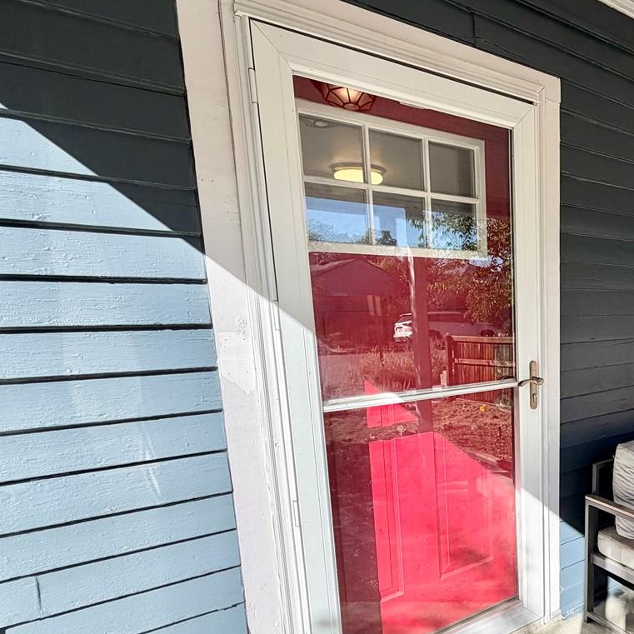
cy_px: 392
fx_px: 539
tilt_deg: -9.0
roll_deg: +0.5
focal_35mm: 26
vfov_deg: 60.2
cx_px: 561
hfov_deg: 53.9
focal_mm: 2.22
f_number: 2.2
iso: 40
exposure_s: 1/760
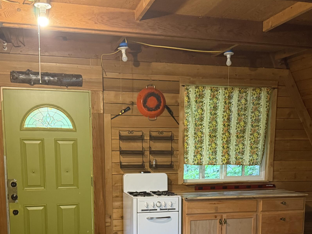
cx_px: 159
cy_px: 199
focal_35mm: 45
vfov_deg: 31.1
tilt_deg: -7.6
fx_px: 406
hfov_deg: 42.1
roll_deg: -0.3
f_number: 1.78
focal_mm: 6.76
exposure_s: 1/40
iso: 640
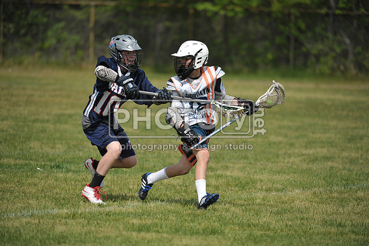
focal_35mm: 280
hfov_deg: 7.4
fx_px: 2868
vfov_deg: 4.9
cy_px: 123
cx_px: 184
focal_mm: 280
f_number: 4
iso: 640
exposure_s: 1/6400
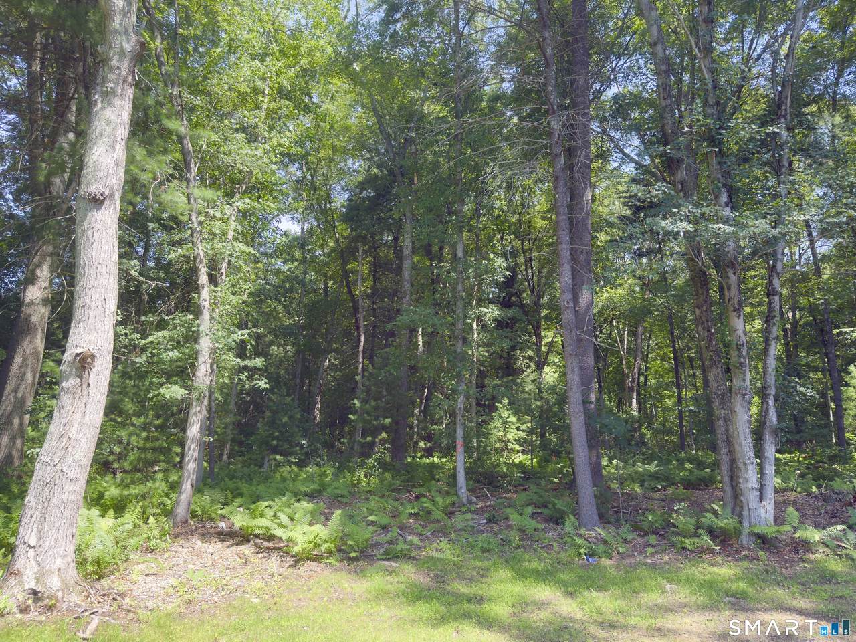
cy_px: 321
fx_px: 593
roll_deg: -1.3
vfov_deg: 56.8
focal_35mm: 24
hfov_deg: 71.6
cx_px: 428
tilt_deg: +12.5
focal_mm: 6.76
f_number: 1.78
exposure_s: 1/584
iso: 100
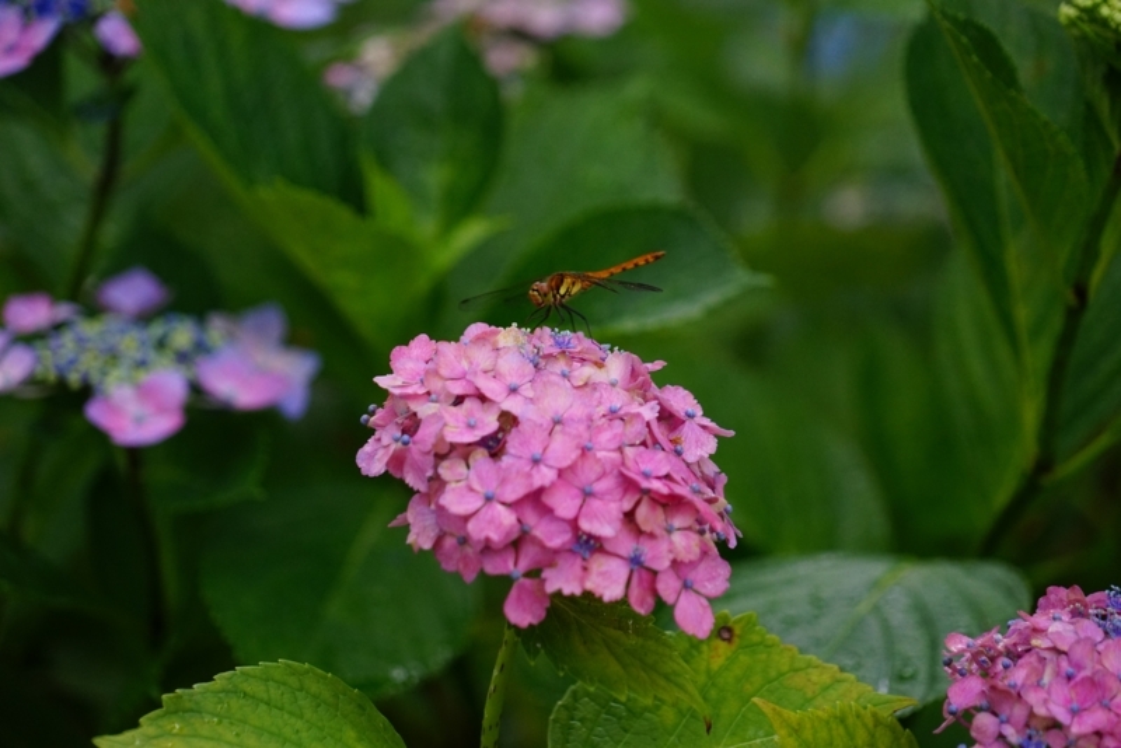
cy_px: 374
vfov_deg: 7.6
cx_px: 560
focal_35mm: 181
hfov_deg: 11.4
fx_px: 5638
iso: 1600
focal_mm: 181
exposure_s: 1/200
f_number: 6.3
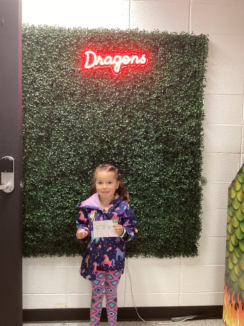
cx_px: 122
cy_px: 163
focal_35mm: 31
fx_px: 291
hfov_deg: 45.4
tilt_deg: -4.7
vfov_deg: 58.4
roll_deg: -0.6
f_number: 2.4
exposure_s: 1/40
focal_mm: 3.3
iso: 320
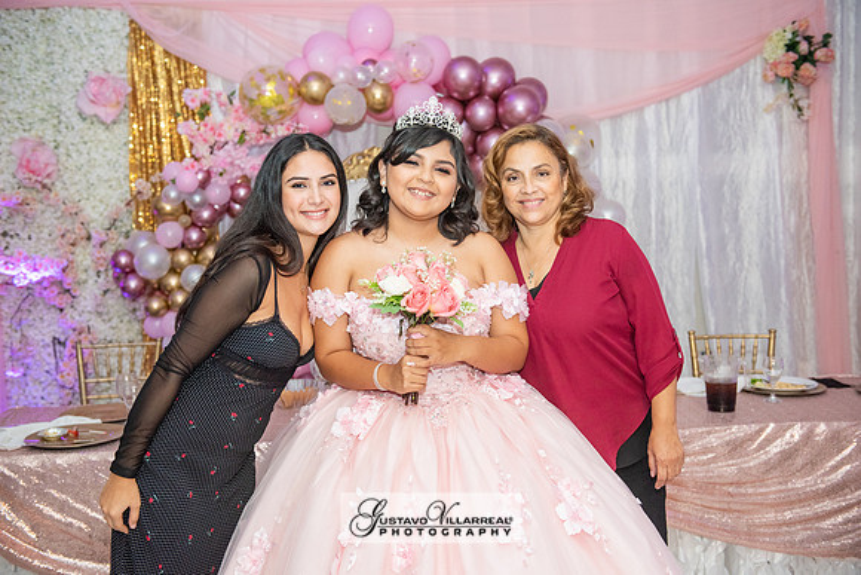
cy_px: 288
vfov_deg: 31.9
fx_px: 1005
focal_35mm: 42
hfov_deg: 46.4
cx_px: 430
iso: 1250
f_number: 3.5
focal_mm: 42
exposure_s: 1/160
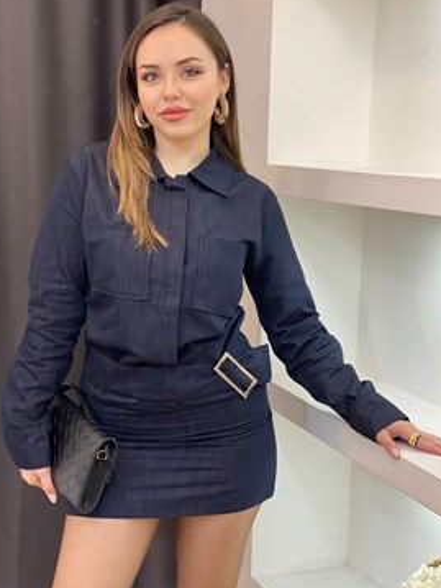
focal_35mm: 60
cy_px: 301
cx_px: 203
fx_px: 1018
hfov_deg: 24.4
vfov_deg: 32.2
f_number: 2
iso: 125
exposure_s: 1/100
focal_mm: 6
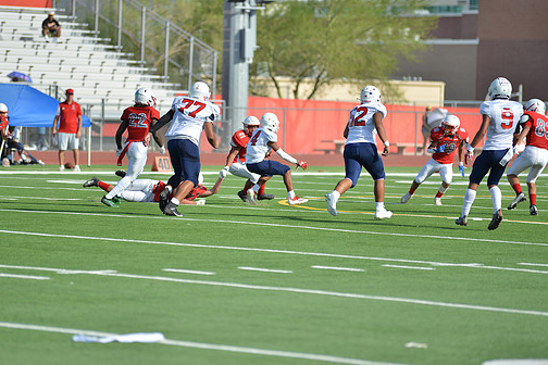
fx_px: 3501
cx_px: 260
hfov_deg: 9.0
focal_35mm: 230
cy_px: 160
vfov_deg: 6.0
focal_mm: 200
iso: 100
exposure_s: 1/1600
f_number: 2.8
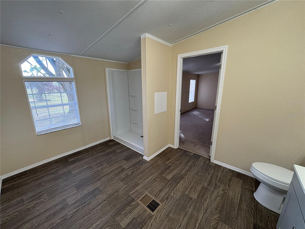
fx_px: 123
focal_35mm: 14
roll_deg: +0.1
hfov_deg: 102.1
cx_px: 152
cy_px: 114
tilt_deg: -13.4
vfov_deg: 85.7
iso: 160
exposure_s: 1/120
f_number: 2.2
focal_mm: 2.22
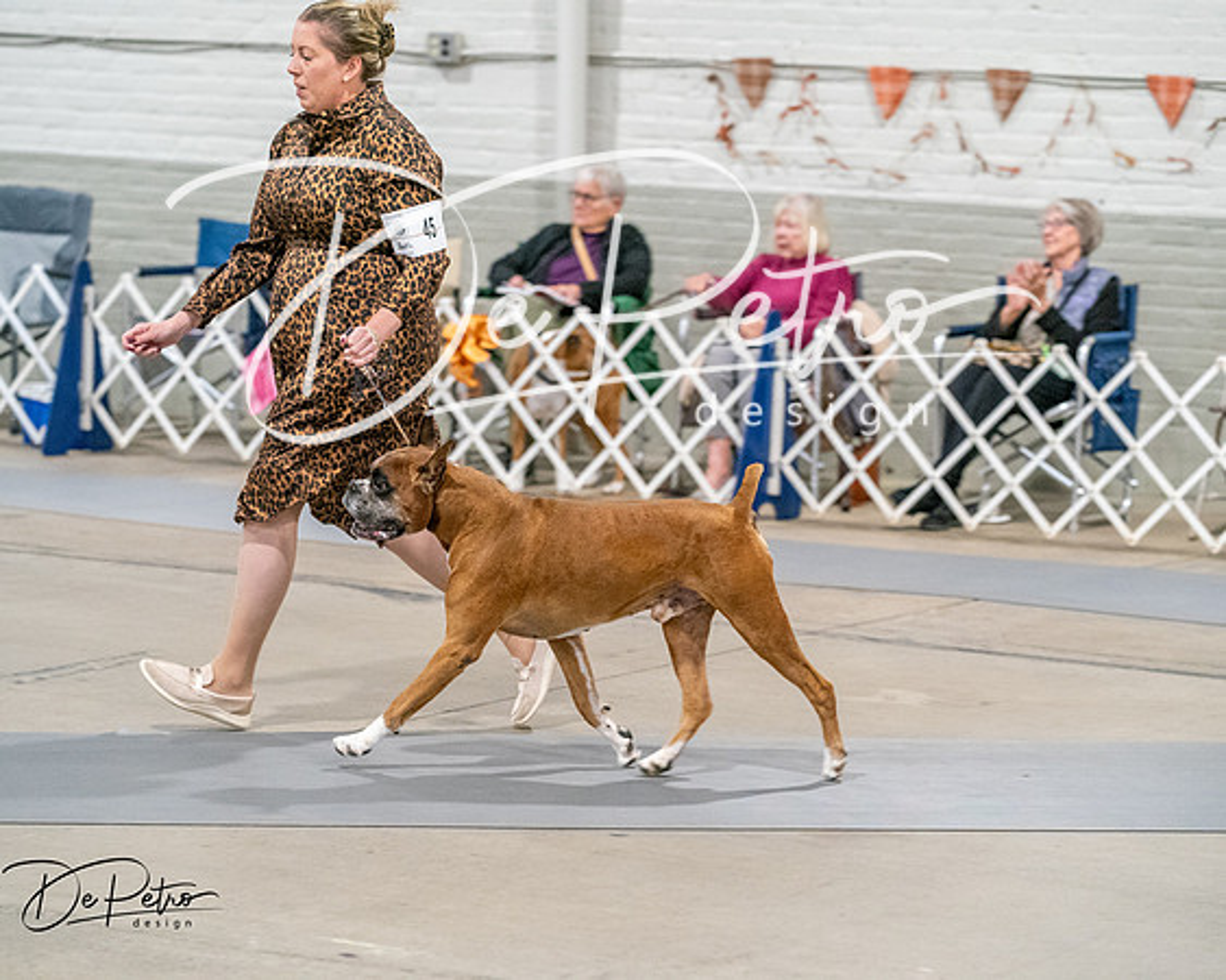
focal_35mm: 128
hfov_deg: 15.0
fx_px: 4657
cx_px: 613
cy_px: 490
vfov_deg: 12.0
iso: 6400
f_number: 3.5
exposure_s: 1/250
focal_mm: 114
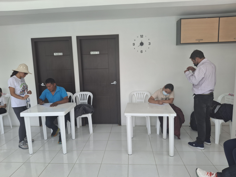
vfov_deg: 54.9
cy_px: 88
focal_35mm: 25
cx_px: 118
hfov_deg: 69.4
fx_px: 170
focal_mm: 4.69
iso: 32
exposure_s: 1/296
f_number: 1.8
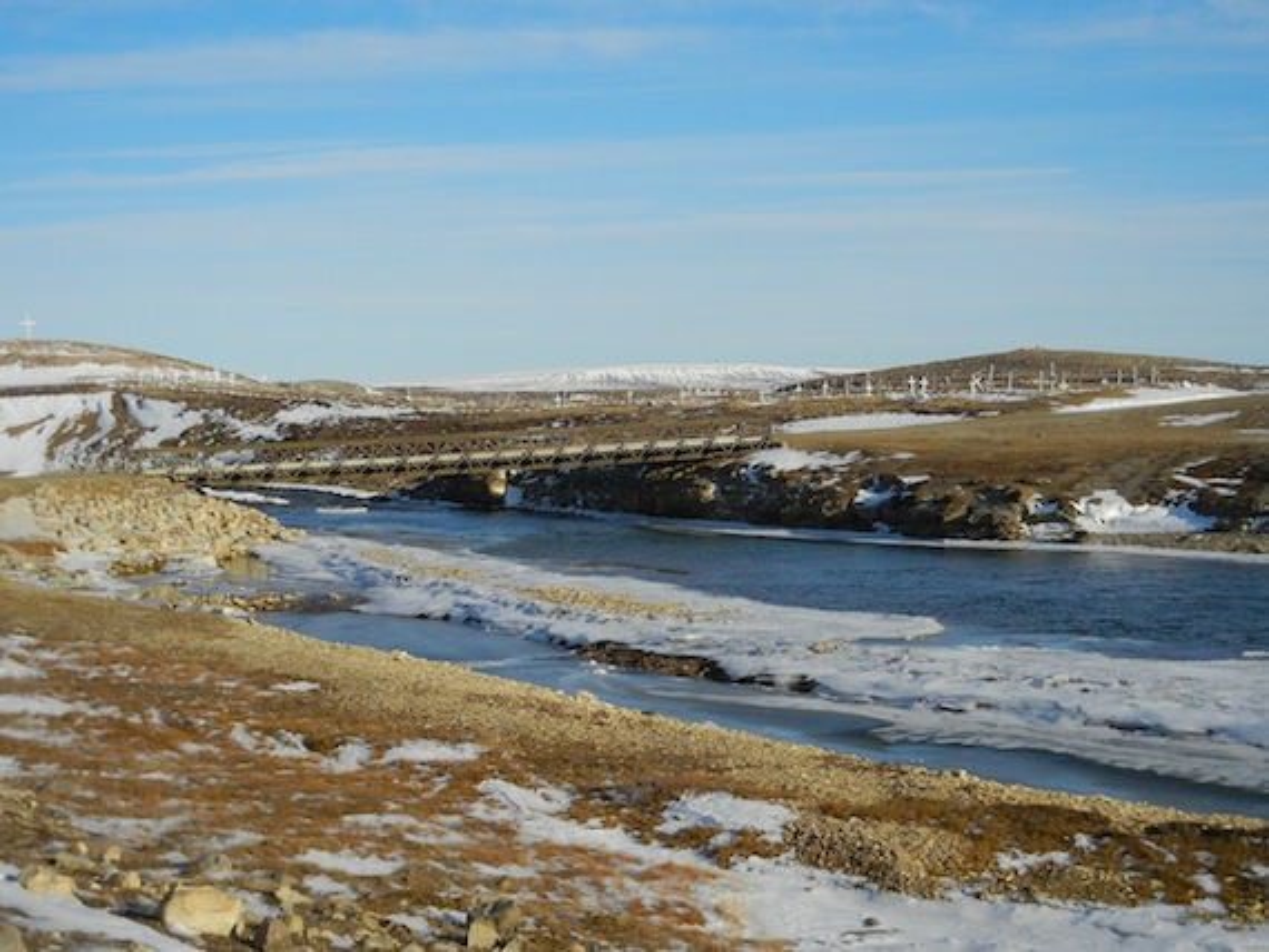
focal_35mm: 68
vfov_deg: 21.6
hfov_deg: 28.5
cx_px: 634
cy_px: 476
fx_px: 2494
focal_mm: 12.2
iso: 400
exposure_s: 1/976
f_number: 8.2
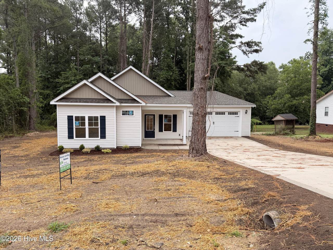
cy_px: 125
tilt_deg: -4.4
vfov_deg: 56.8
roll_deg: -0.8
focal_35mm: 24
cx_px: 166
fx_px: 231
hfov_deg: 71.6
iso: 80
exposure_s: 1/677
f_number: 1.78
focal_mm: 6.76
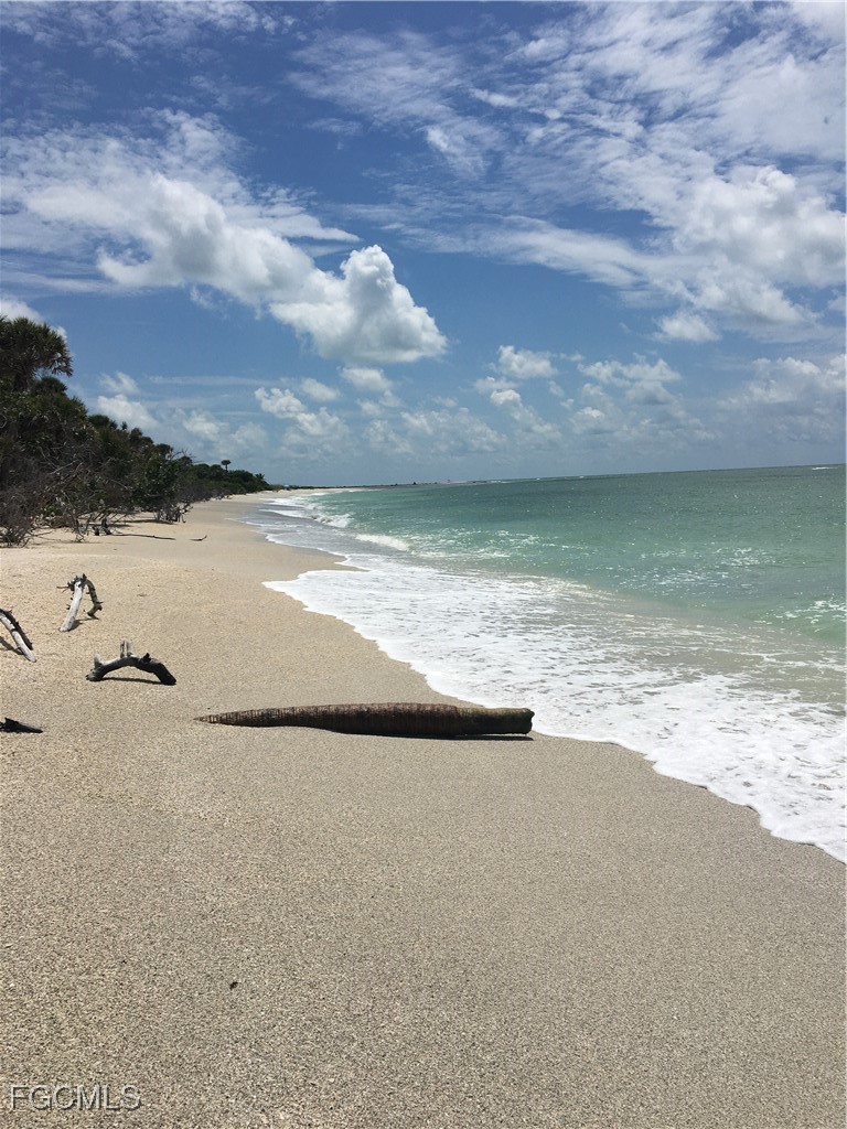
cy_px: 564
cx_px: 424
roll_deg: +3.1
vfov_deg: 61.7
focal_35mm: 29
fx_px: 946
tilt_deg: -4.9
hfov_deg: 48.2
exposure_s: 1/6993
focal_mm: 4.15
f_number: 2.2
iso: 25
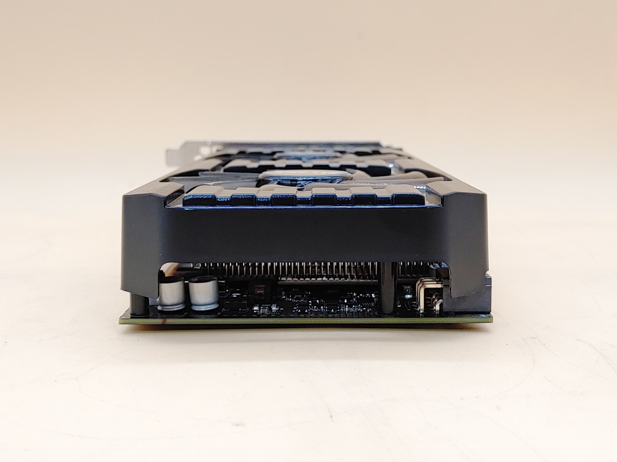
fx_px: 820
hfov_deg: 41.2
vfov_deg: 31.5
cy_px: 231
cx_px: 308
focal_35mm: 46
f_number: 1.8
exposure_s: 1/62
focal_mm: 4.36
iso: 50
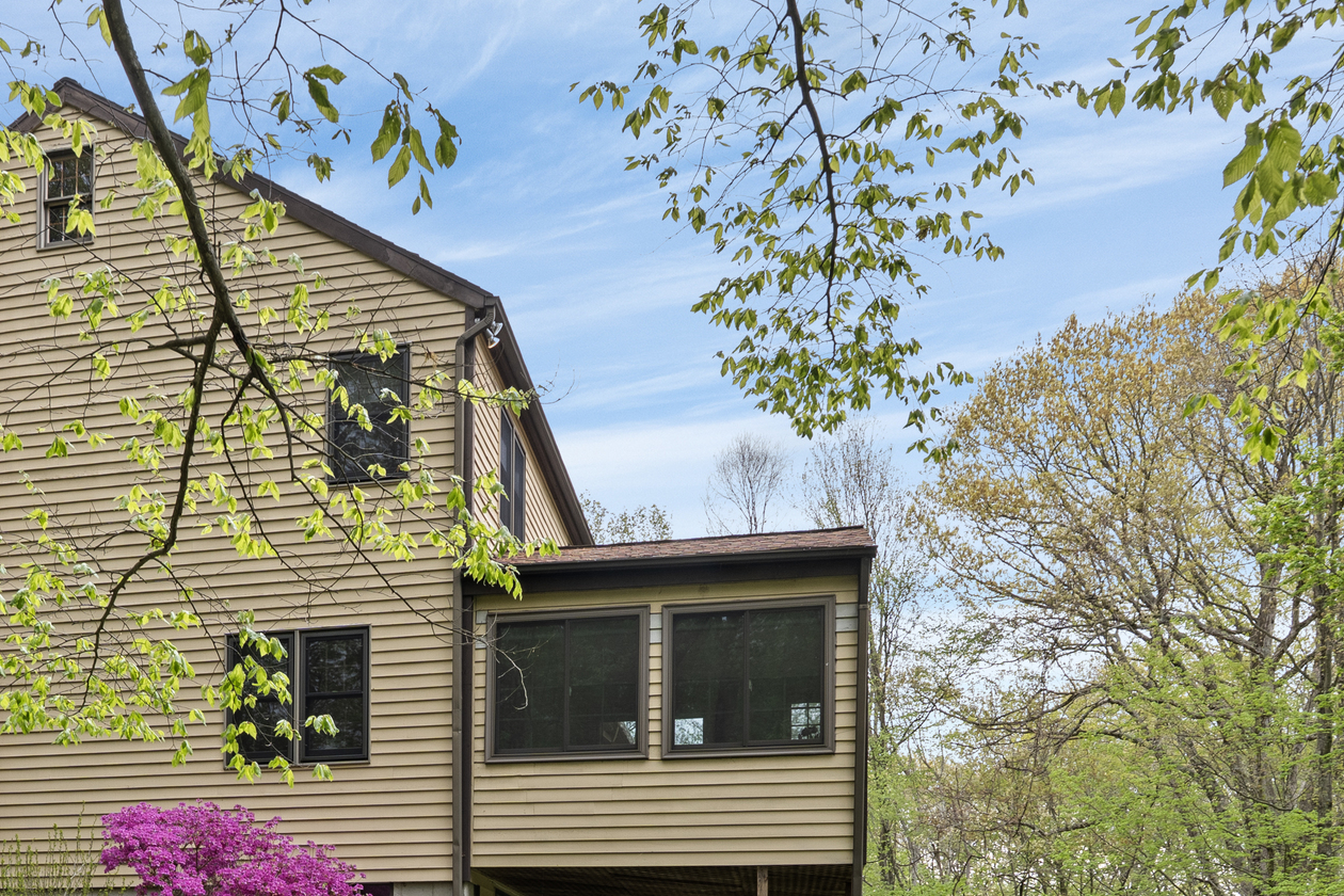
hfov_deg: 47.2
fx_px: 1501
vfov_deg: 29.9
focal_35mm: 40
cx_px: 410
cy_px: 982
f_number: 8
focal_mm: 16.5
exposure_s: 1/20
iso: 400
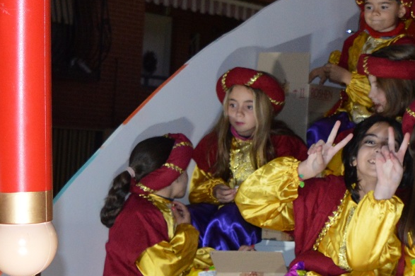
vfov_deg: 11.0
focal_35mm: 123
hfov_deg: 16.2
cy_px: 15
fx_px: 1416
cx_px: 442
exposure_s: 1/60
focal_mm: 20
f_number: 3.5
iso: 640
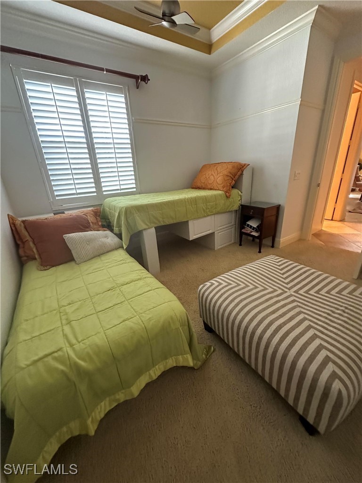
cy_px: 242
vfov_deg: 102.1
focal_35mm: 14
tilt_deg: -19.4
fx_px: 195
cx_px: 181
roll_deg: +2.9
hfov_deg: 85.7
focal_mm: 2.22
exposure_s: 1/60
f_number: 2.2
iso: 800
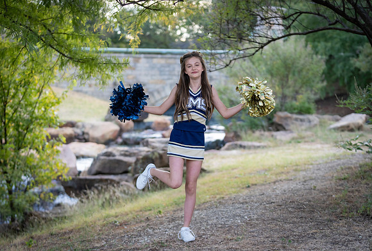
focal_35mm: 83
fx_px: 856
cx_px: 180
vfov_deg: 16.7
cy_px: 129
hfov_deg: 24.5
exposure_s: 1/320
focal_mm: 75
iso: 320
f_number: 2.8
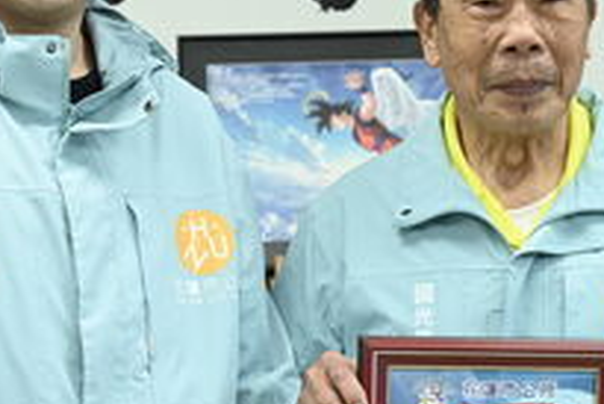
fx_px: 2115
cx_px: 286
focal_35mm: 126
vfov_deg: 10.9
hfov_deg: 16.2
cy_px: 280
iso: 2000
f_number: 4
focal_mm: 43
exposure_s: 1/250
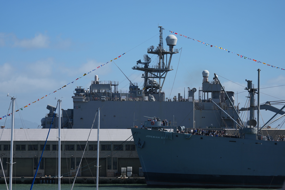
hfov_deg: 17.3
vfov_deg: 11.6
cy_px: 95
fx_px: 934
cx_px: 142
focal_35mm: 118
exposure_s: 1/3200
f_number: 4.5
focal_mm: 118
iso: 320
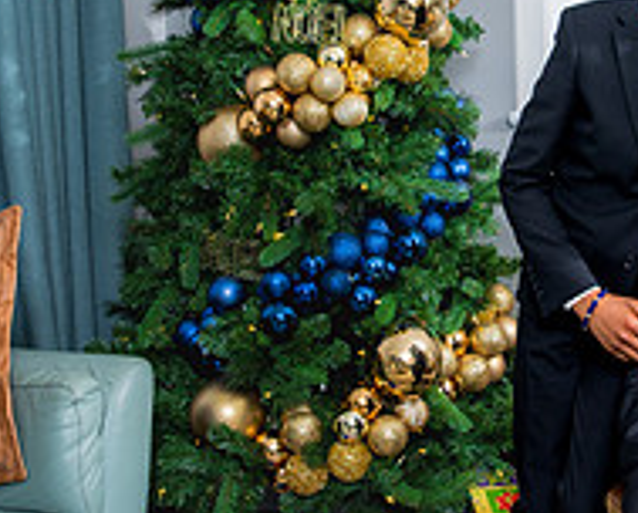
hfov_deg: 27.0
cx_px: 496
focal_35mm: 69
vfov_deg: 22.2
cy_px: 224
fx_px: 1306
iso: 200
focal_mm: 24
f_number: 4
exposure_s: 1/160
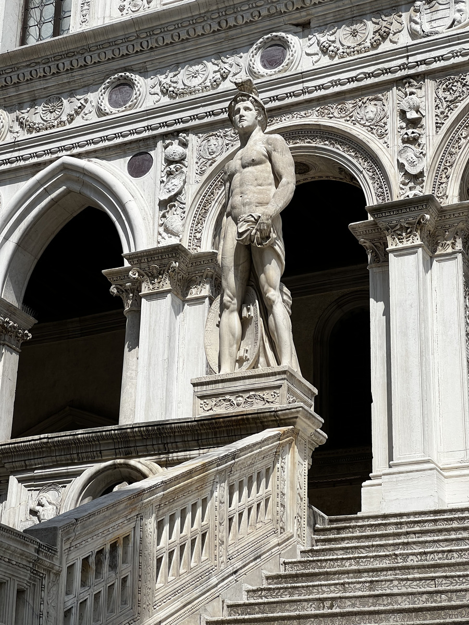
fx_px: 1391
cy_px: 312
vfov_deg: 25.3
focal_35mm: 77
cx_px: 234
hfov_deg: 19.1
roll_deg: -2.1
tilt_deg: +24.1
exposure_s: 1/1292
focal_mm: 9
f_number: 2.8
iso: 32
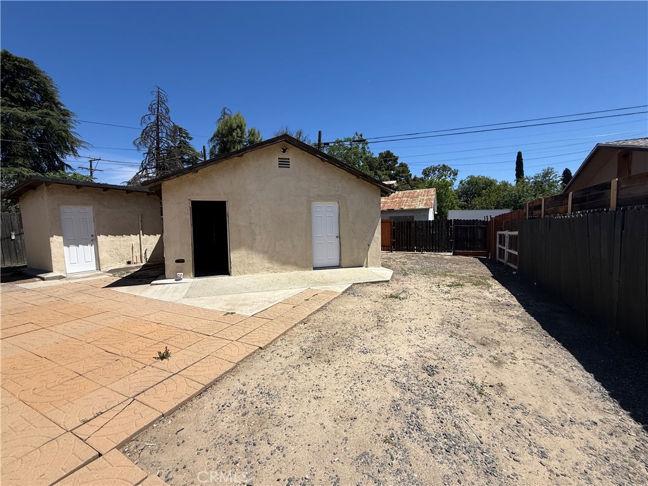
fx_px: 262
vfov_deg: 85.7
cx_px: 324
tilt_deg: -3.4
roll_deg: +1.7
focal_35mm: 14
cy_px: 243
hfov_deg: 102.1
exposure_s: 1/2841
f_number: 2.2
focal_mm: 2.22
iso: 50
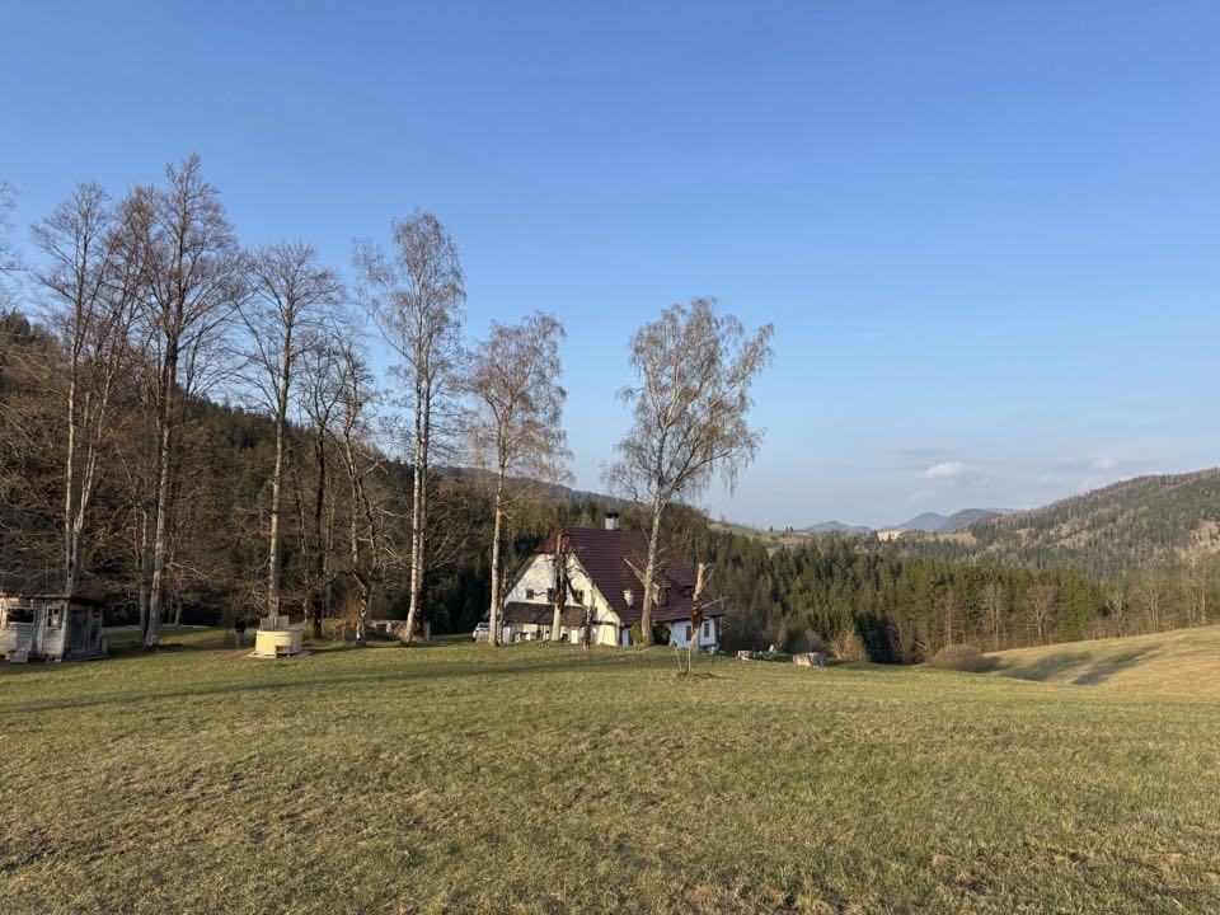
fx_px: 846
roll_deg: -1.2
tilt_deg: +5.9
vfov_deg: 56.8
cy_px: 458
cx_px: 610
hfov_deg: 71.6
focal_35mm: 24
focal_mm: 6.76
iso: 80
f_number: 1.78
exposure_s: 1/2331
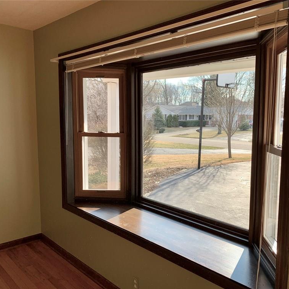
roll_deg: -0.6
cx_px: 174
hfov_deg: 52.2
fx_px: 293
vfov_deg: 52.5
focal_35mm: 31
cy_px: 146
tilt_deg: -5.8
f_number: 1.8
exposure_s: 1/446
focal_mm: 4.25
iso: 25
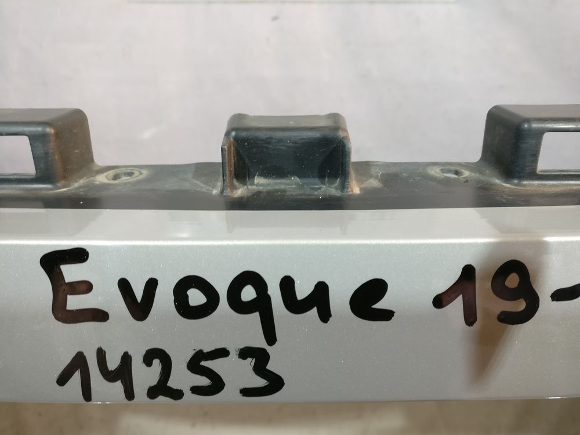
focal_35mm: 28
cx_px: 290
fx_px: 469
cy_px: 218
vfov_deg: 49.7
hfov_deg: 63.4
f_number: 2
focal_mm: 4.26
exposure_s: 1/20
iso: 400
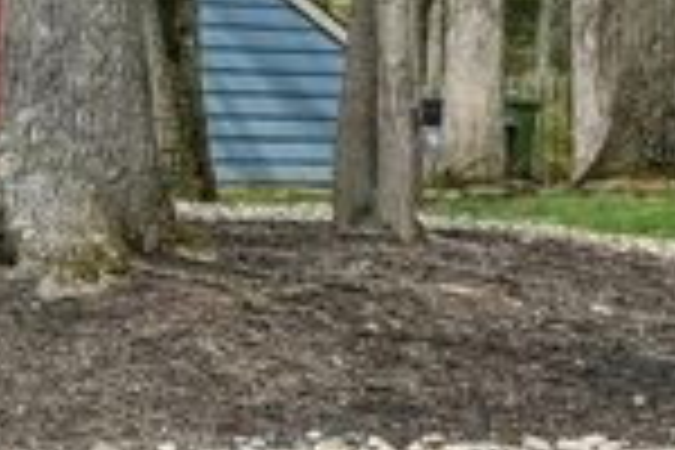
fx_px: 1719
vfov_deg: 14.8
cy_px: 74
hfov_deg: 19.1
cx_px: -374
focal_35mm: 92
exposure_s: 1/640
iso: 400
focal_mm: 27.5
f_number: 11
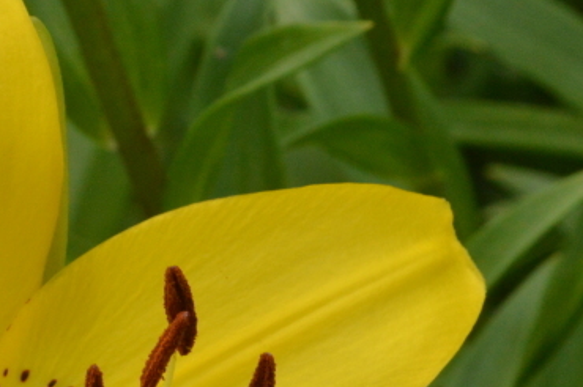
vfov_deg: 2.3
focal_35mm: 602
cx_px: -63
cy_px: 444
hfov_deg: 3.4
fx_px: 9746
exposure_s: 1/250
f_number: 20
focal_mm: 145
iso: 1100
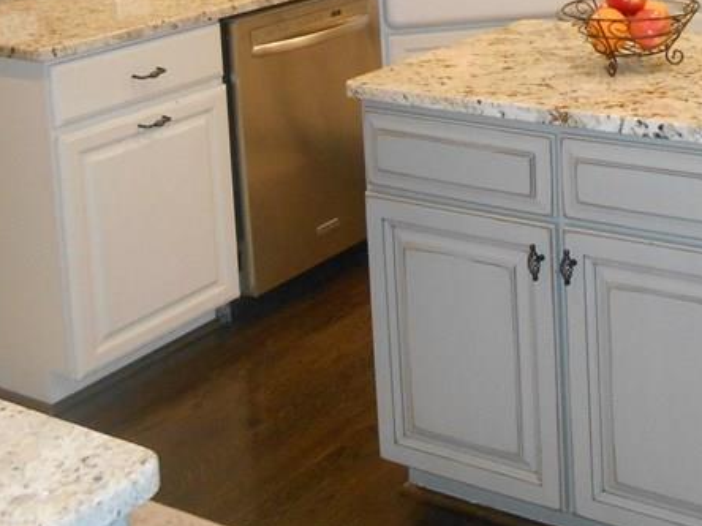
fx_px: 1217
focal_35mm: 60
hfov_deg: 30.9
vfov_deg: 22.9
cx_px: 618
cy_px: -62
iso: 400
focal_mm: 4.6
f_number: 3.5
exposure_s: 1/25
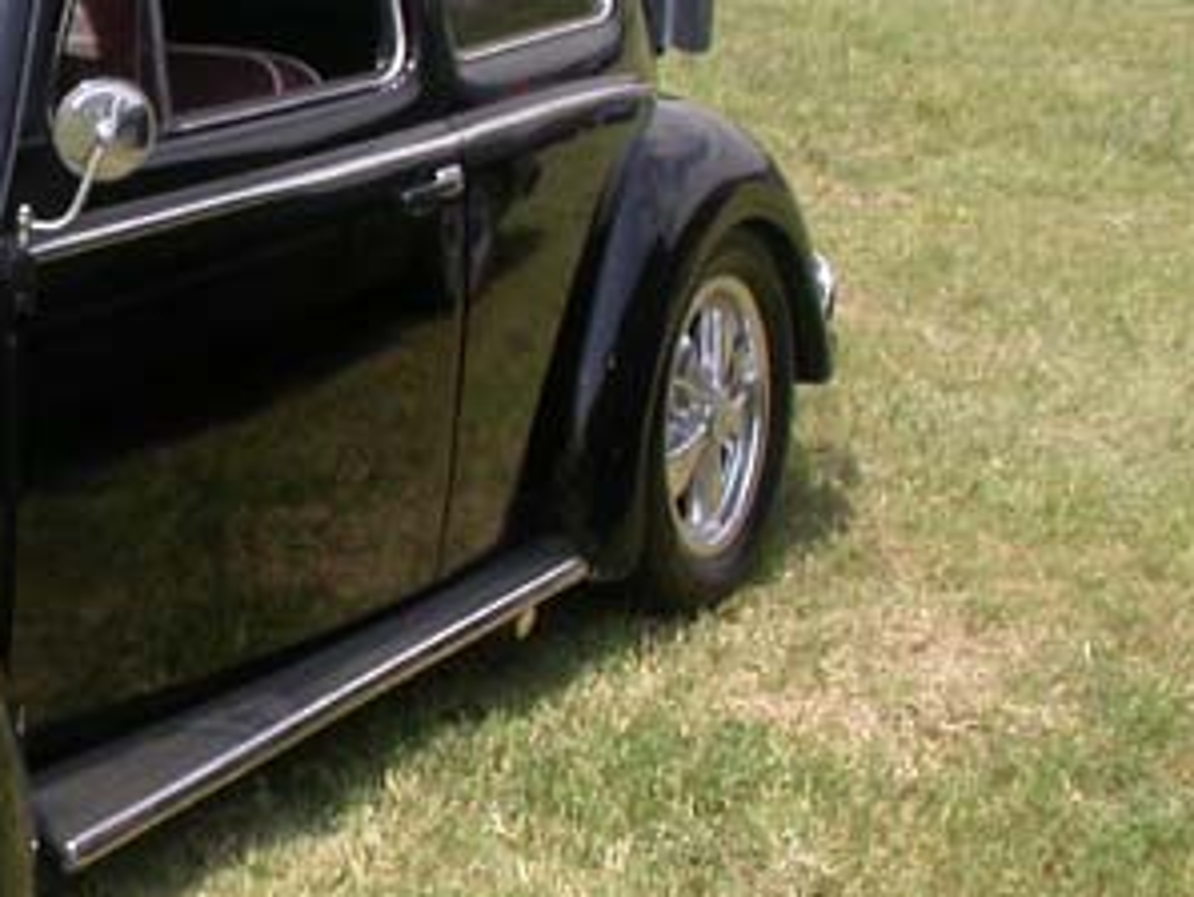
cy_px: 400
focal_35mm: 102
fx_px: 3521
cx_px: -305
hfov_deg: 18.1
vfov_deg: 14.5
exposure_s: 1/284
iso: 100
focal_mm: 7.85
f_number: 6.7
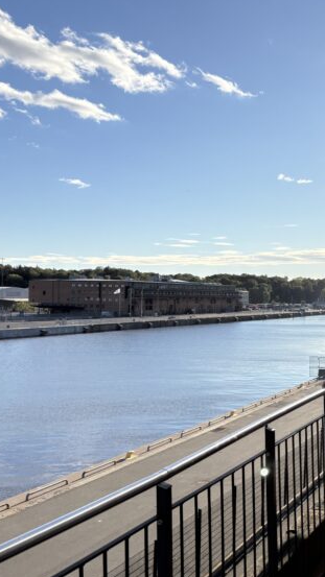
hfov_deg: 25.9
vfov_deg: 49.4
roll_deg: +0.0
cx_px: 393
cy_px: 302
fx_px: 628
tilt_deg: +1.7
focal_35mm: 41
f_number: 1.6
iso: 50
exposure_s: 1/4950
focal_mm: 5.96
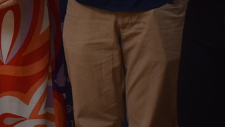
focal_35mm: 226
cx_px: -181
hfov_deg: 9.1
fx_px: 1349
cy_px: -204
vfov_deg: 5.2
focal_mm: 32
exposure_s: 1/80
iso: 400
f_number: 4.5
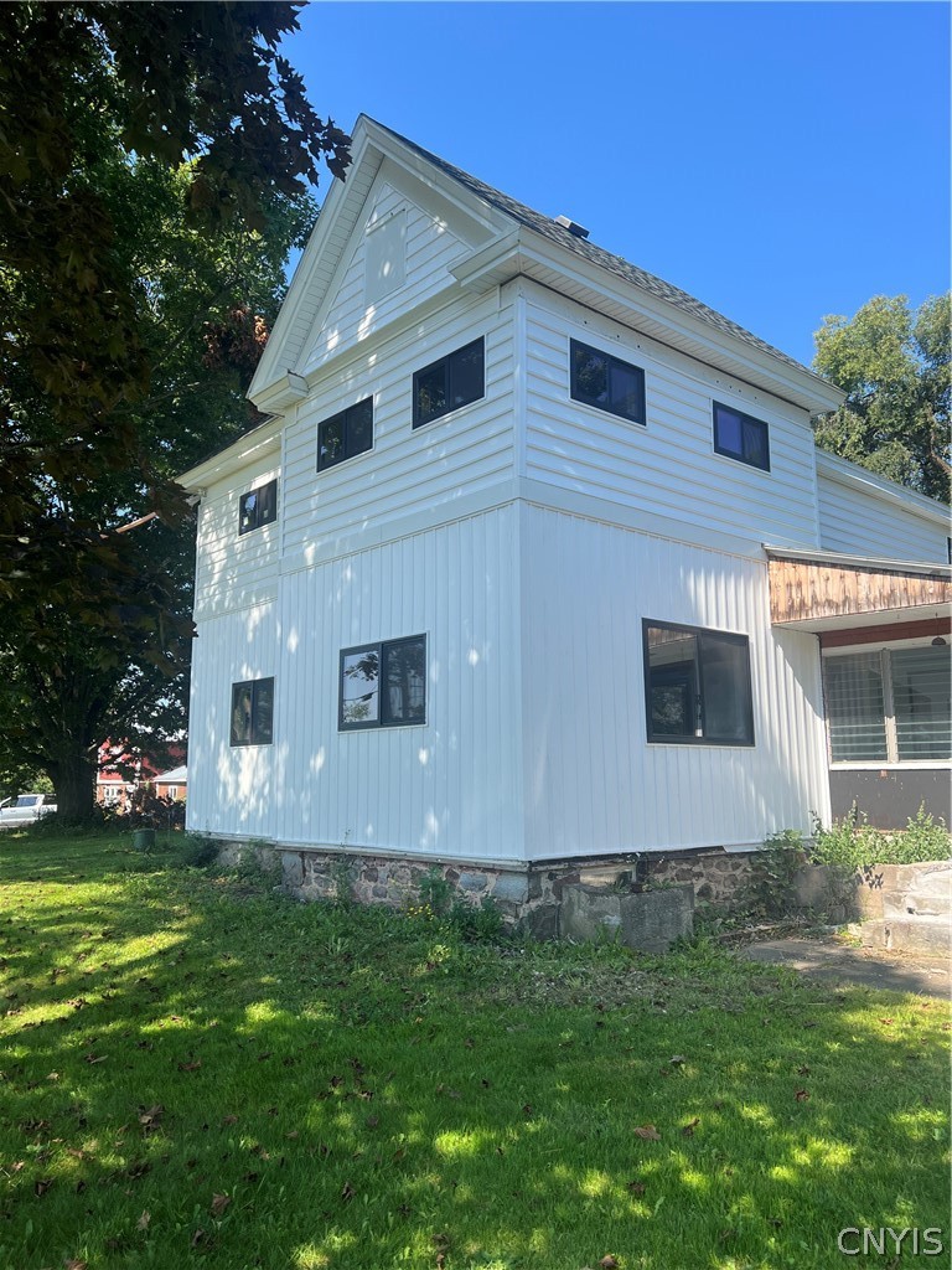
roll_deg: +0.4
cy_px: 635
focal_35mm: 26
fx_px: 953
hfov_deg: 53.1
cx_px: 476
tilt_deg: +7.1
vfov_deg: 67.3
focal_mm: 5.7
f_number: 1.5
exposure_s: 1/1669
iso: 50
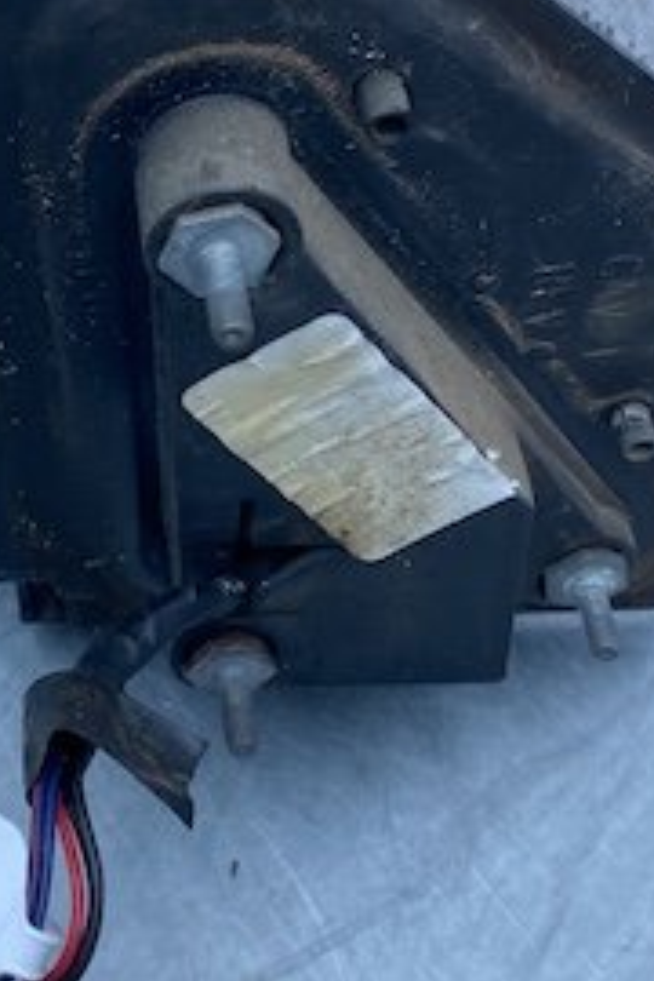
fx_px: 1744
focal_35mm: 64
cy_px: 345
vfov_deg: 31.2
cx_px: 7
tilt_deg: -54.8
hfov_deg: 20.6
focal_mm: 4.25
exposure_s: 1/640
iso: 32
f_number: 1.8
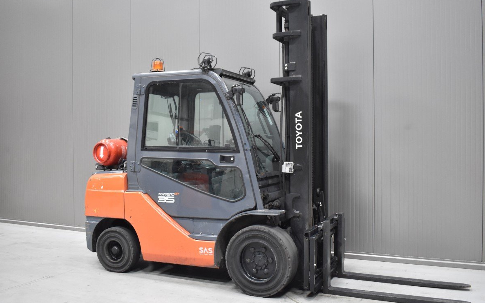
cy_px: 151
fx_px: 449
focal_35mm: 34
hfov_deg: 56.7
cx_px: 243
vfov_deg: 37.3
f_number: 4
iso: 1600
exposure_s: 1/40
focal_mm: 22
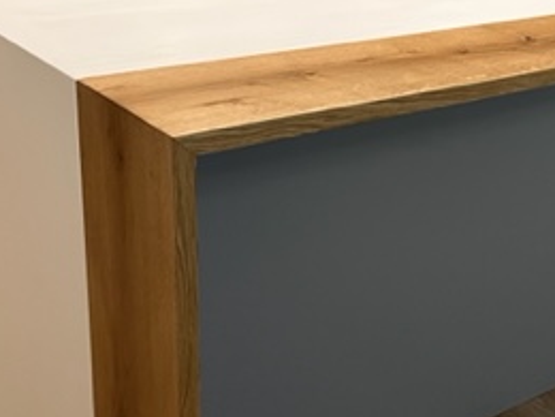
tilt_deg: -15.6
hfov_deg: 29.4
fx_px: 1026
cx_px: 465
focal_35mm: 64
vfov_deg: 22.8
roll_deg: -2.9
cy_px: 118
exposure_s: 1/60
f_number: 1.6
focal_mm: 5.1
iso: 125
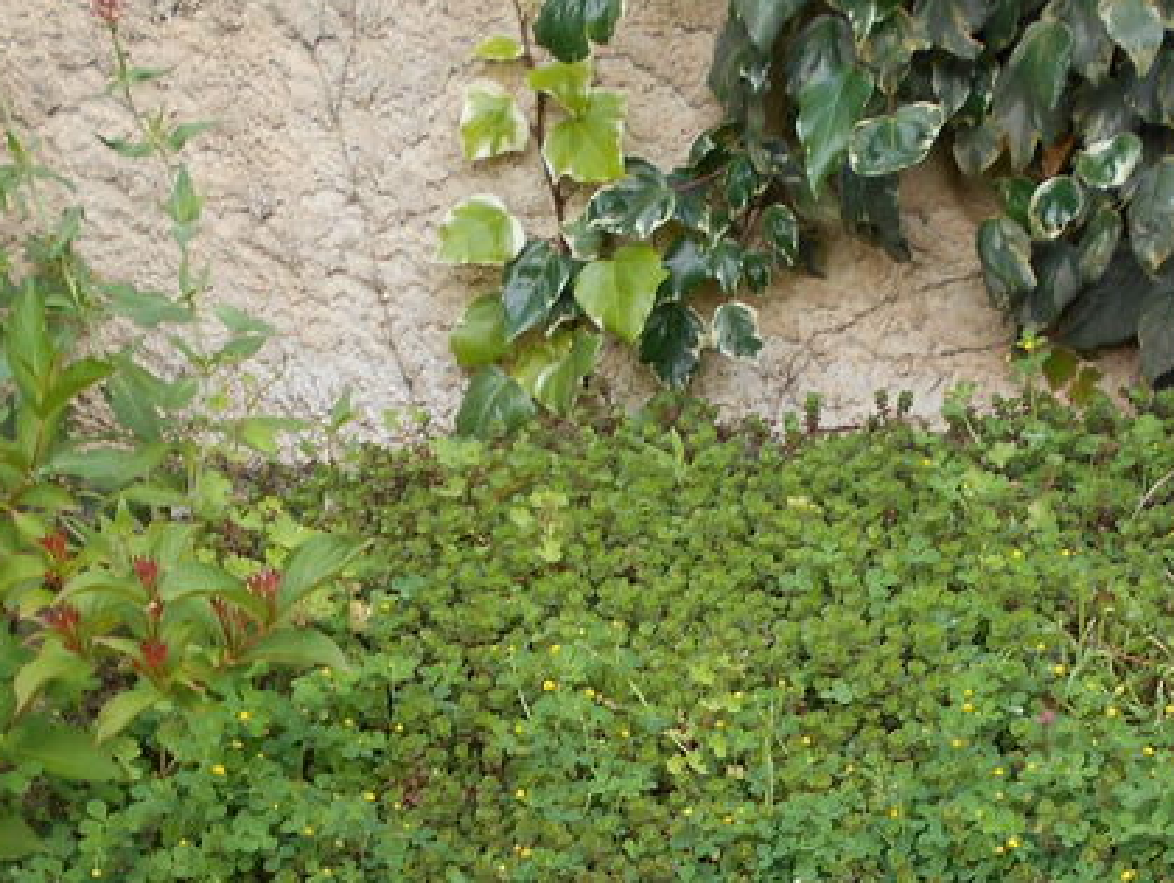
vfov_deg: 22.1
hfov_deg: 31.2
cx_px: 639
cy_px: 1023
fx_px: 2105
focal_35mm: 62
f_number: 3.2
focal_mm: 4.6
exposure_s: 1/100
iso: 80
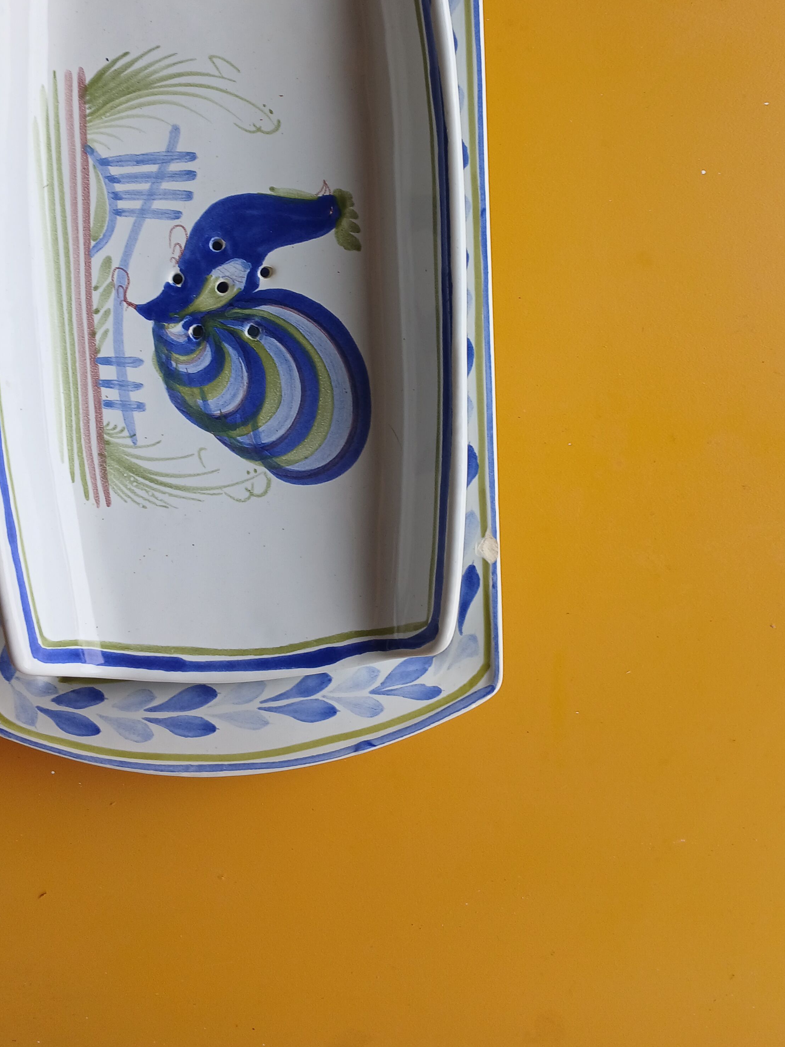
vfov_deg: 50.5
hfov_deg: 39.6
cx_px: 344
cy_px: 353
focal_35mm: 36
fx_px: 1089
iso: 32
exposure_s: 1/100
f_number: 1.8
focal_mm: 3.98
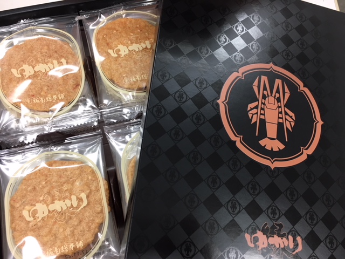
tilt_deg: -71.5
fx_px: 289
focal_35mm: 29
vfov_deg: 48.2
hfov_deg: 61.7
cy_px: 130
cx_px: 172
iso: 40
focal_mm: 4.15
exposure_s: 1/30
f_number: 2.2
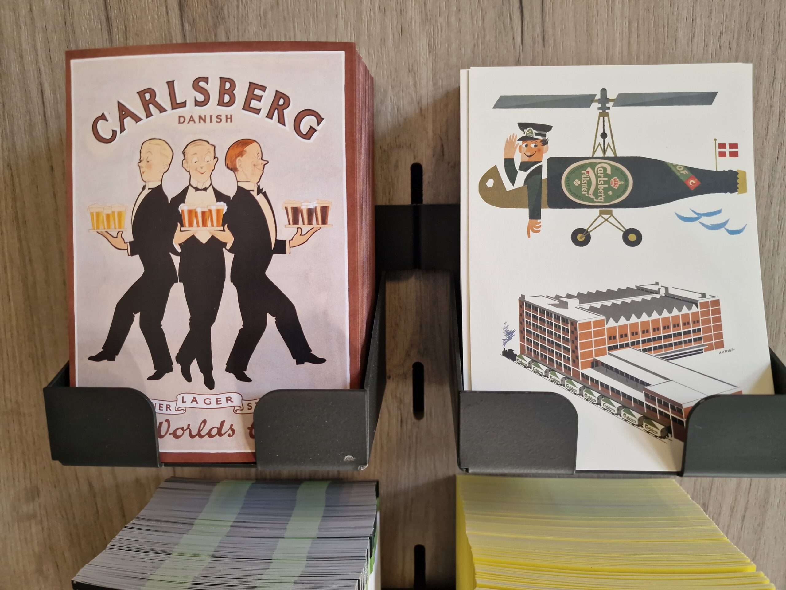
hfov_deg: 73.9
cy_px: 295
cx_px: 393
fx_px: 522
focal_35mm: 23
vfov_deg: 58.9
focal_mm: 6.4
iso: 50
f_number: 1.8
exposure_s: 1/242
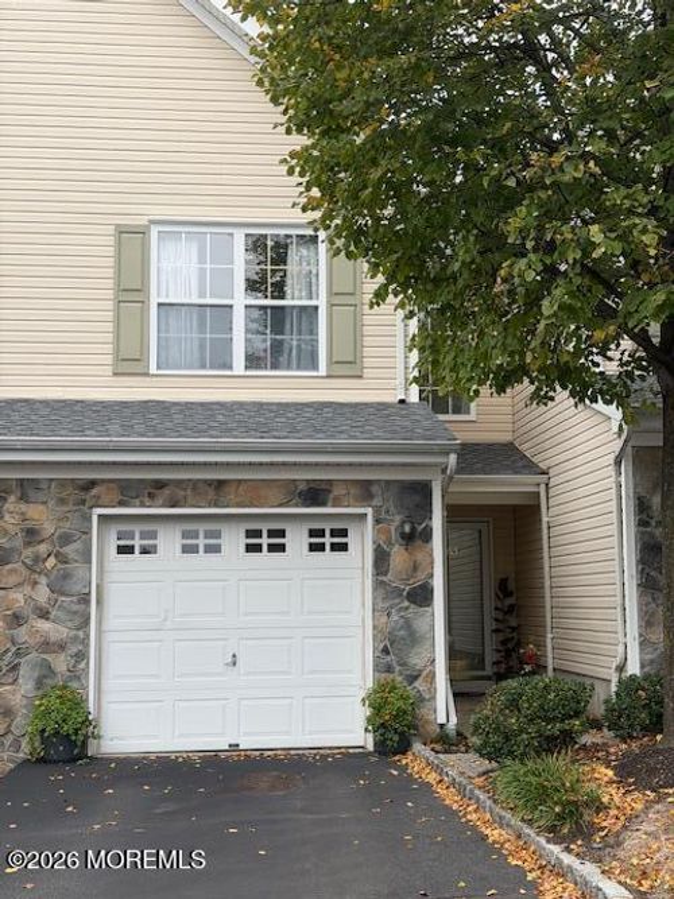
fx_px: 1247
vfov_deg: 39.7
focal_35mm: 48
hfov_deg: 30.3
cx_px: 337
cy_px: 450
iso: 64
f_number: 1.78
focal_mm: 6.76
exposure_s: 1/1149
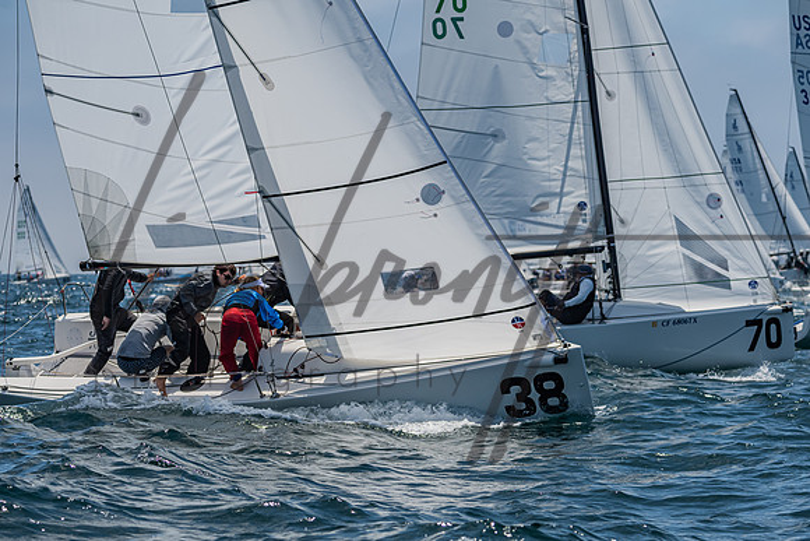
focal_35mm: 180
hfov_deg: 11.4
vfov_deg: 7.6
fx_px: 4046
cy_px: 299
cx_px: 413
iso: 400
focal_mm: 155
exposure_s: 1/3200
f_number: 6.3
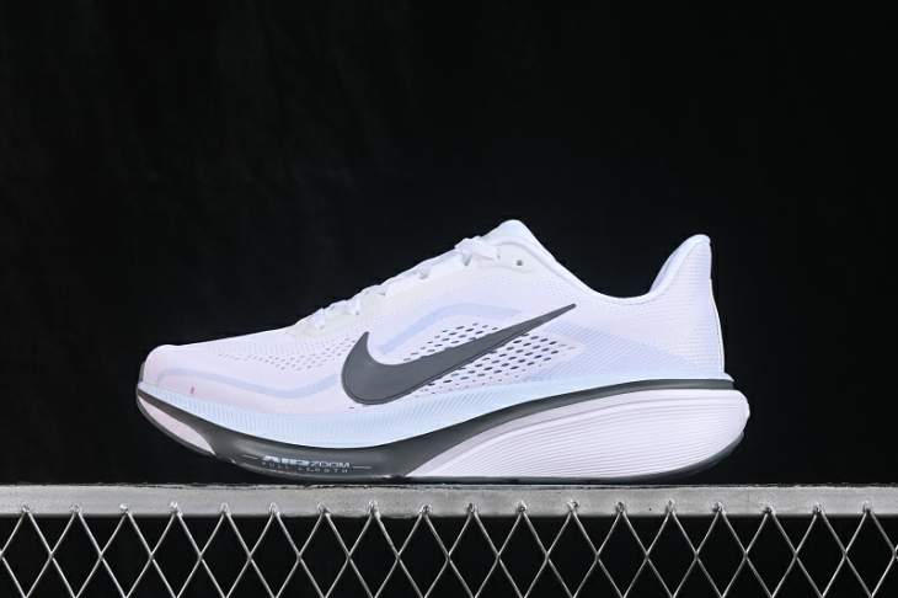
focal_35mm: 75
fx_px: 1870
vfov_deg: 18.2
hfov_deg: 27.0
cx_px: 449
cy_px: 299
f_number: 8
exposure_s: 1/80
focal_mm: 50
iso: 160
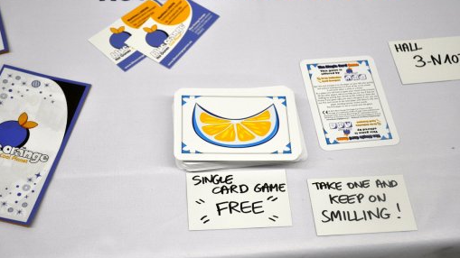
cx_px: 230
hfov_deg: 34.9
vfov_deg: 20.0
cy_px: 140
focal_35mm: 60
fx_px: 732
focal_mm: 38
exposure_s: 1/60
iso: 400
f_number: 4.2
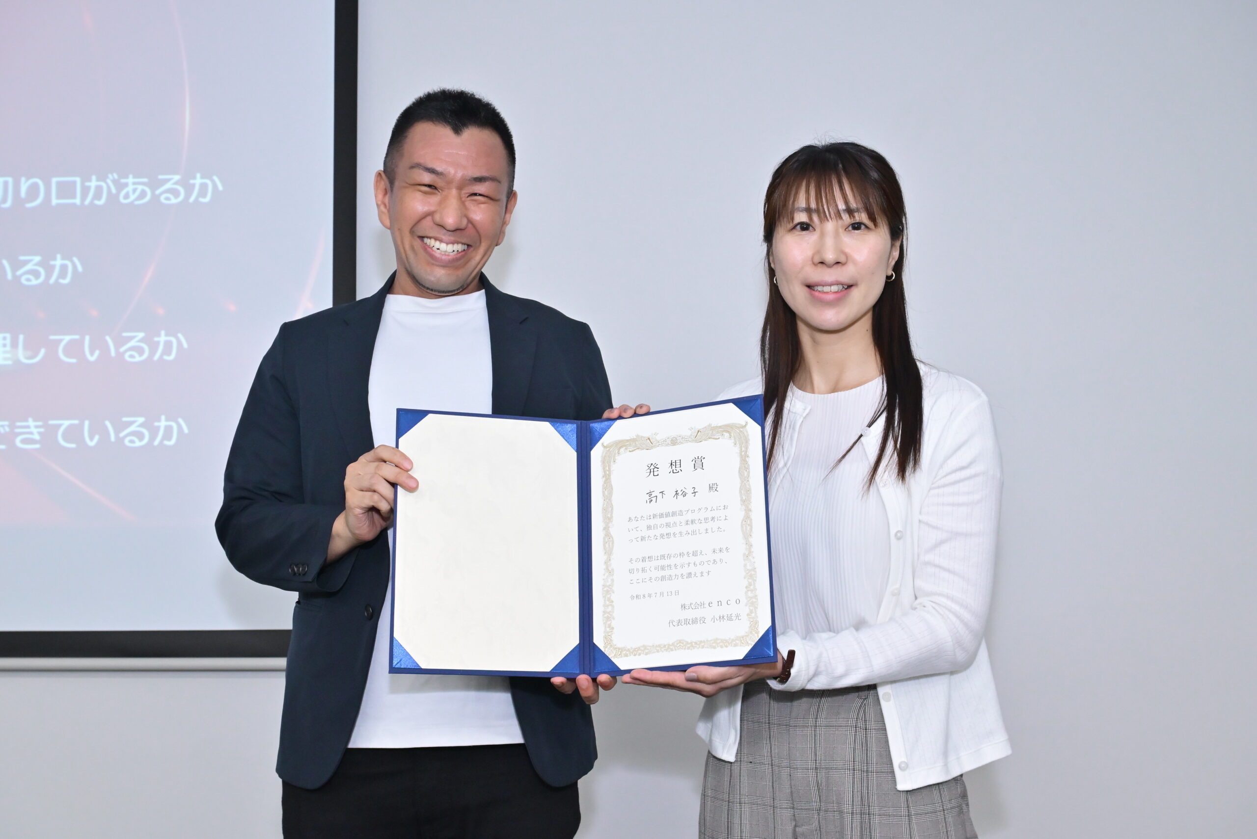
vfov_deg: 31.9
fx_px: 1467
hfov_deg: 46.4
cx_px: 628
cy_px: 420
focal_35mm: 42
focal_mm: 42
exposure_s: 1/125
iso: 5000
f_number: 8
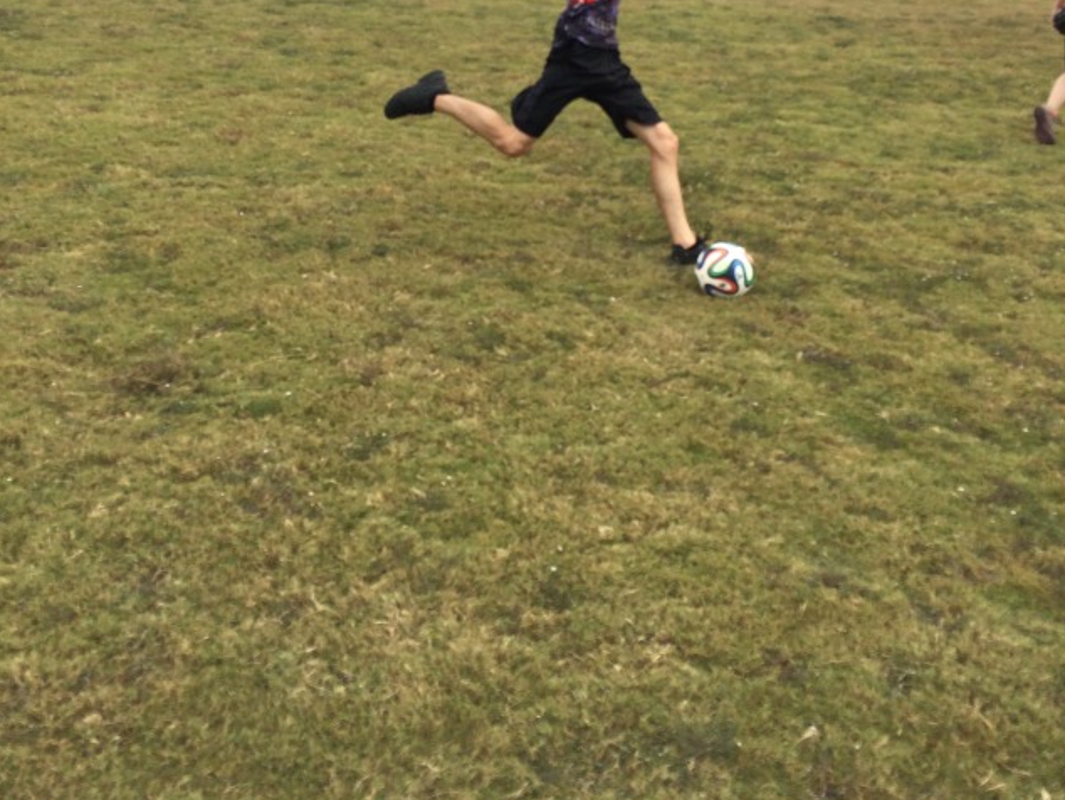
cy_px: 113
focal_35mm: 39
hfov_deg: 47.8
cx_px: 532
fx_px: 1200
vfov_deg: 35.2
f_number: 2.2
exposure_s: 1/1466
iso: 32
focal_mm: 4.15
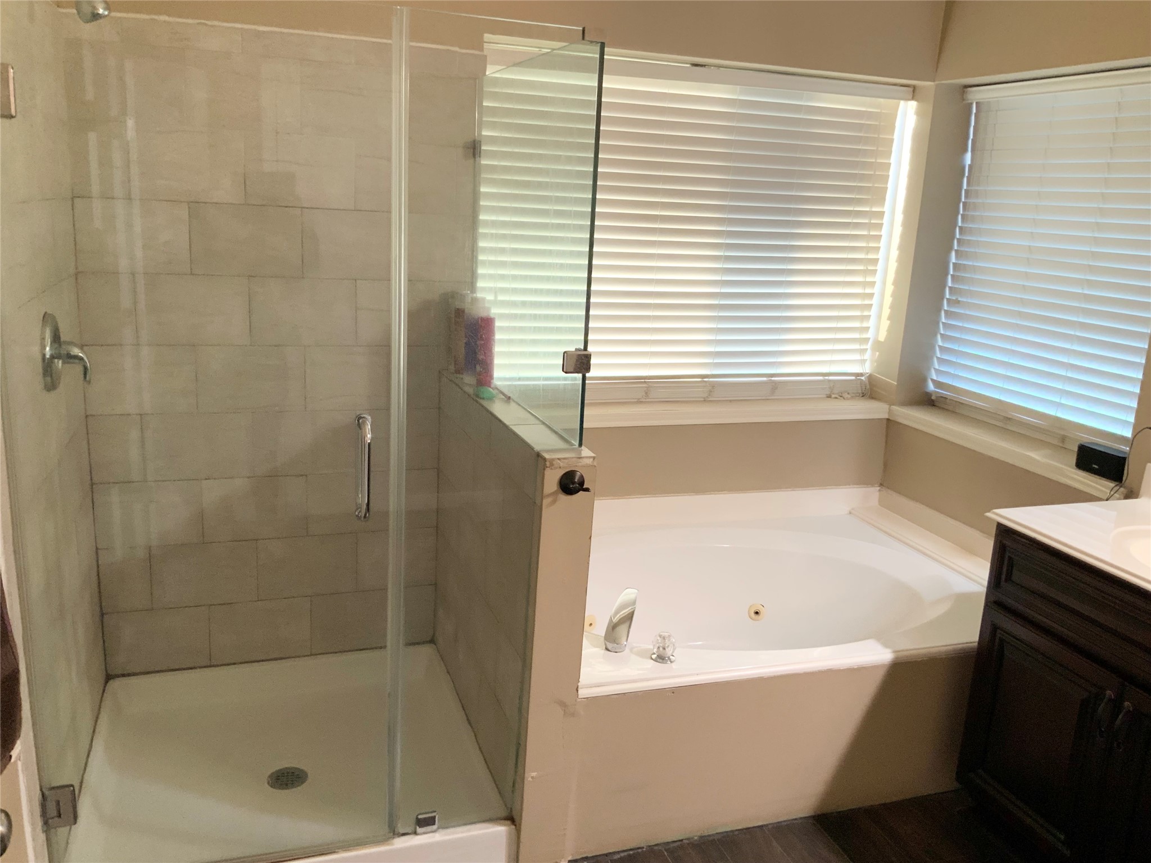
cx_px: 576
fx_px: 964
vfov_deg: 48.2
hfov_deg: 61.7
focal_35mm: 29
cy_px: 432
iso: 160
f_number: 1.8
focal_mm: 3
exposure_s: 1/60
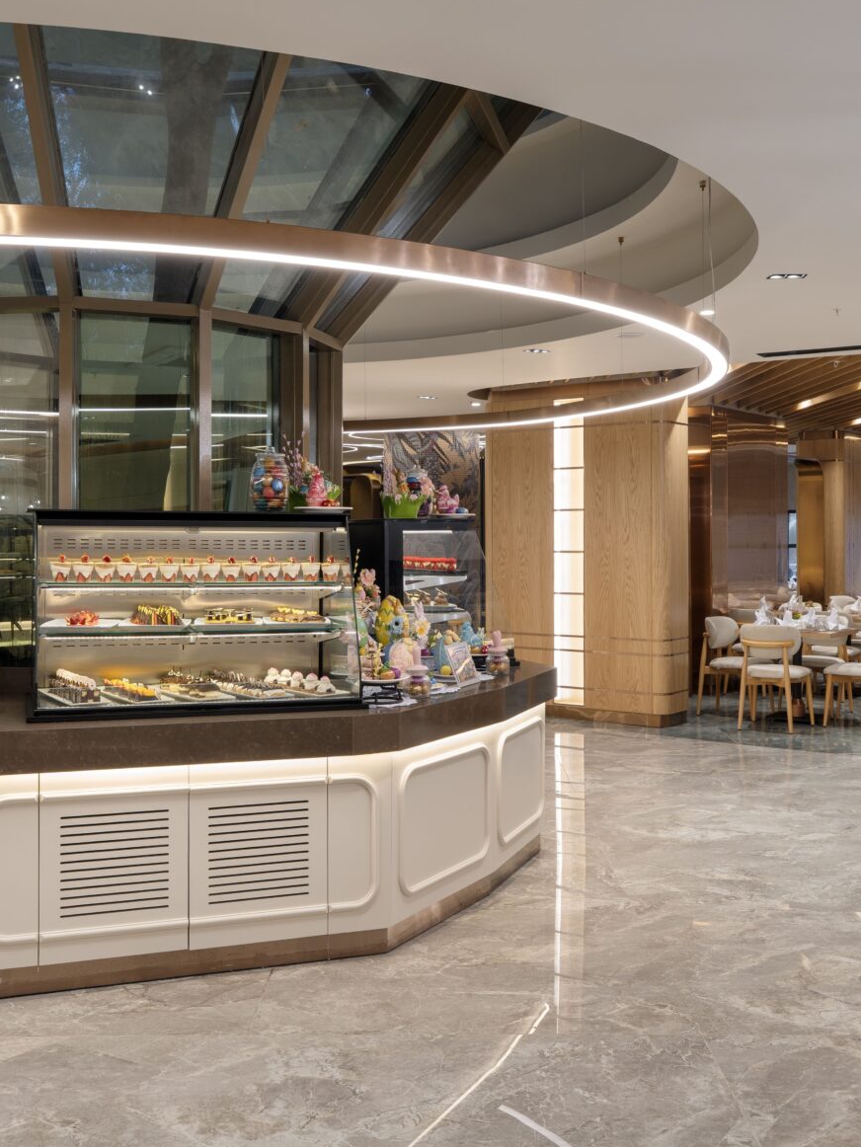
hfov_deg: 39.7
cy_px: 532
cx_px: 443
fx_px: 1193
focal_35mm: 36
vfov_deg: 51.3
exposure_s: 1/2
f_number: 8
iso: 50
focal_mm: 17
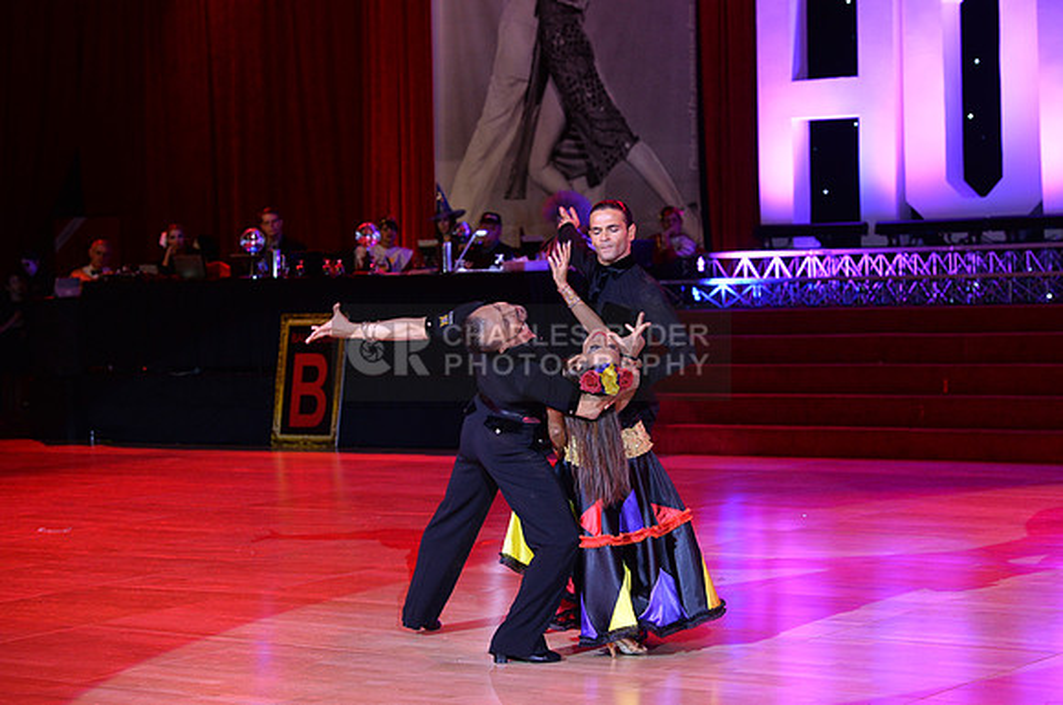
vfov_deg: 14.8
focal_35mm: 92
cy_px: 352
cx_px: 532
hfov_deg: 22.2
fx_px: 2713
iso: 2000
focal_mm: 92
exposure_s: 1/250
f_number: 4.5
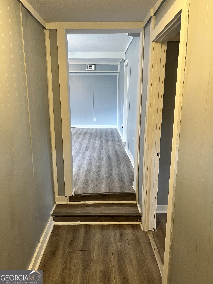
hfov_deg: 53.1
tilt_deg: -13.4
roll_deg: -0.4
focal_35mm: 26
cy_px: 142
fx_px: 213
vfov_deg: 67.3
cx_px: 106
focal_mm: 5.1
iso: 100
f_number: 1.6
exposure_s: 1/60
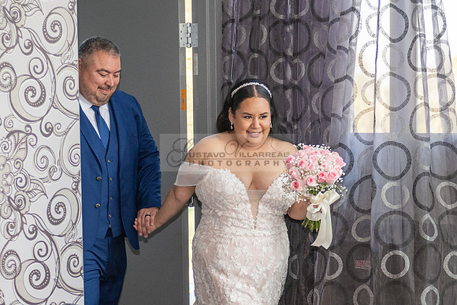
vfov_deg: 13.2
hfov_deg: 19.9
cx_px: 230
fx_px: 1305
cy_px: 260
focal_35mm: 103
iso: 1000
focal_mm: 48
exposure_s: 1/200
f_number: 2.8
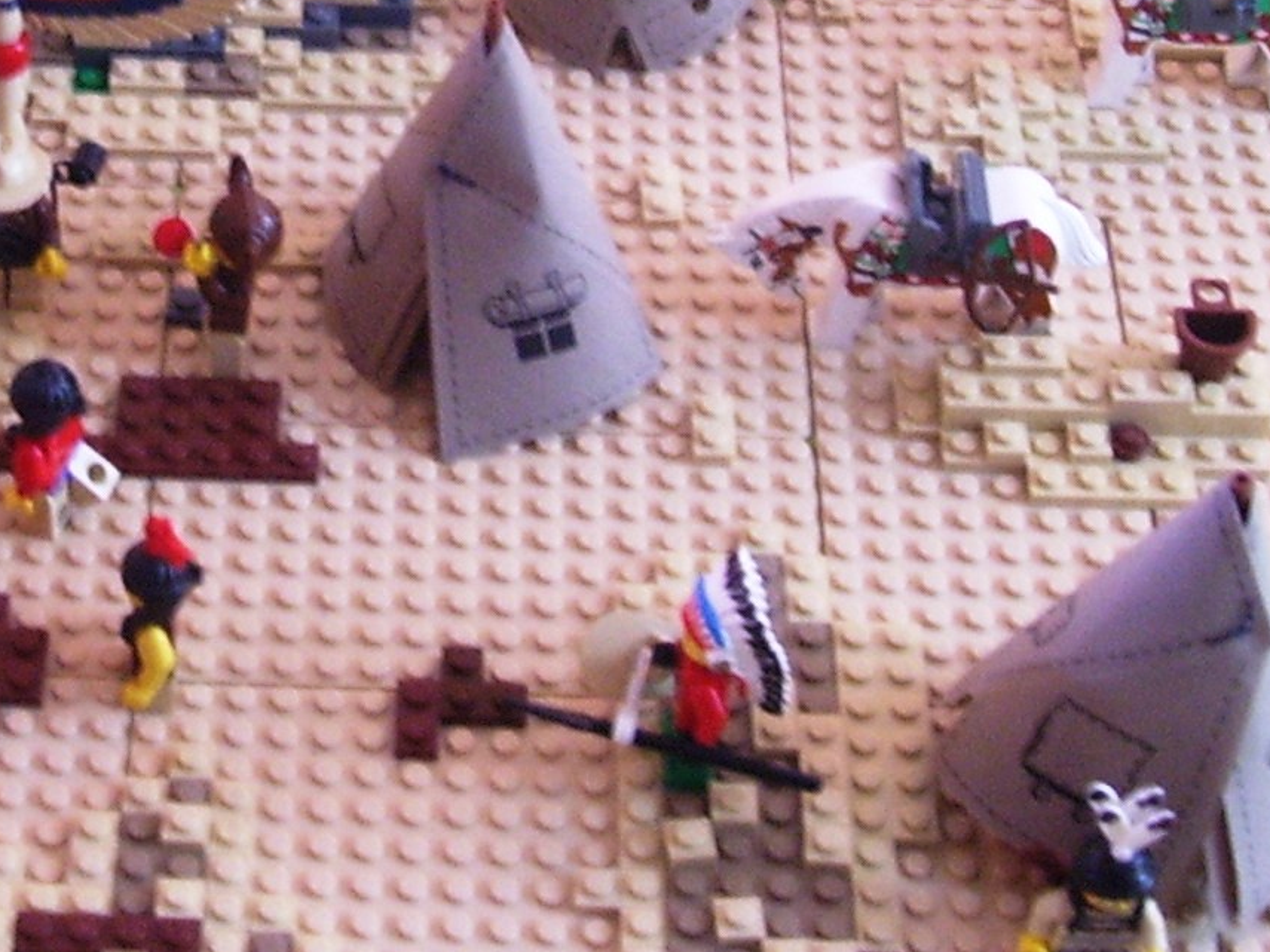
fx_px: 3558
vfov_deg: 15.0
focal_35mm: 97
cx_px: 62
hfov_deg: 19.8
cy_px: 1
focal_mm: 6
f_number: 2.7
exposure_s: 1/8
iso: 160
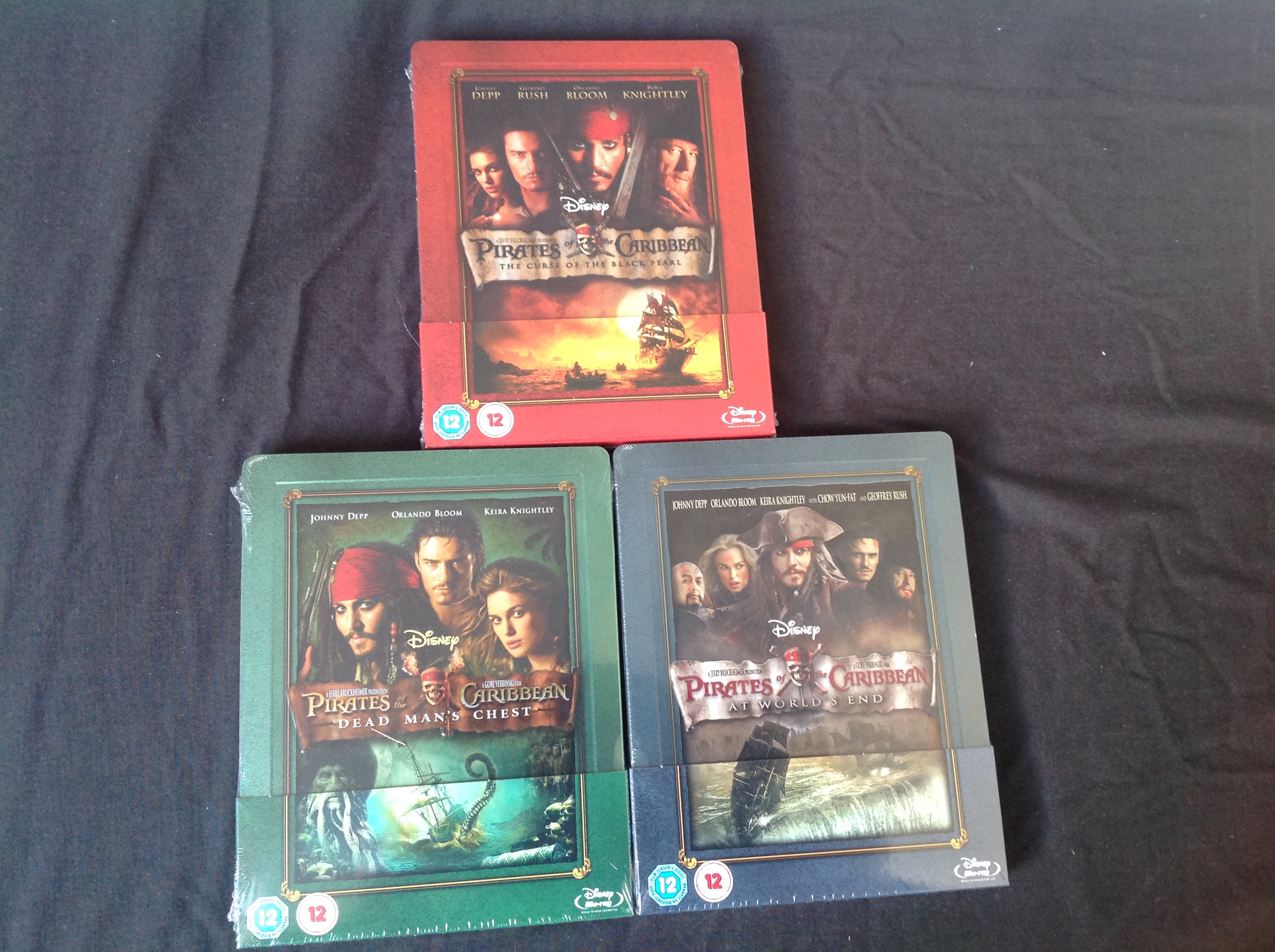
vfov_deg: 40.6
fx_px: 1287
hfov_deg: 52.7
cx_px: 638
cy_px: 476
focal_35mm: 35
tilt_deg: -81.3
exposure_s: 1/15
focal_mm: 4.28
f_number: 2.4
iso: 125
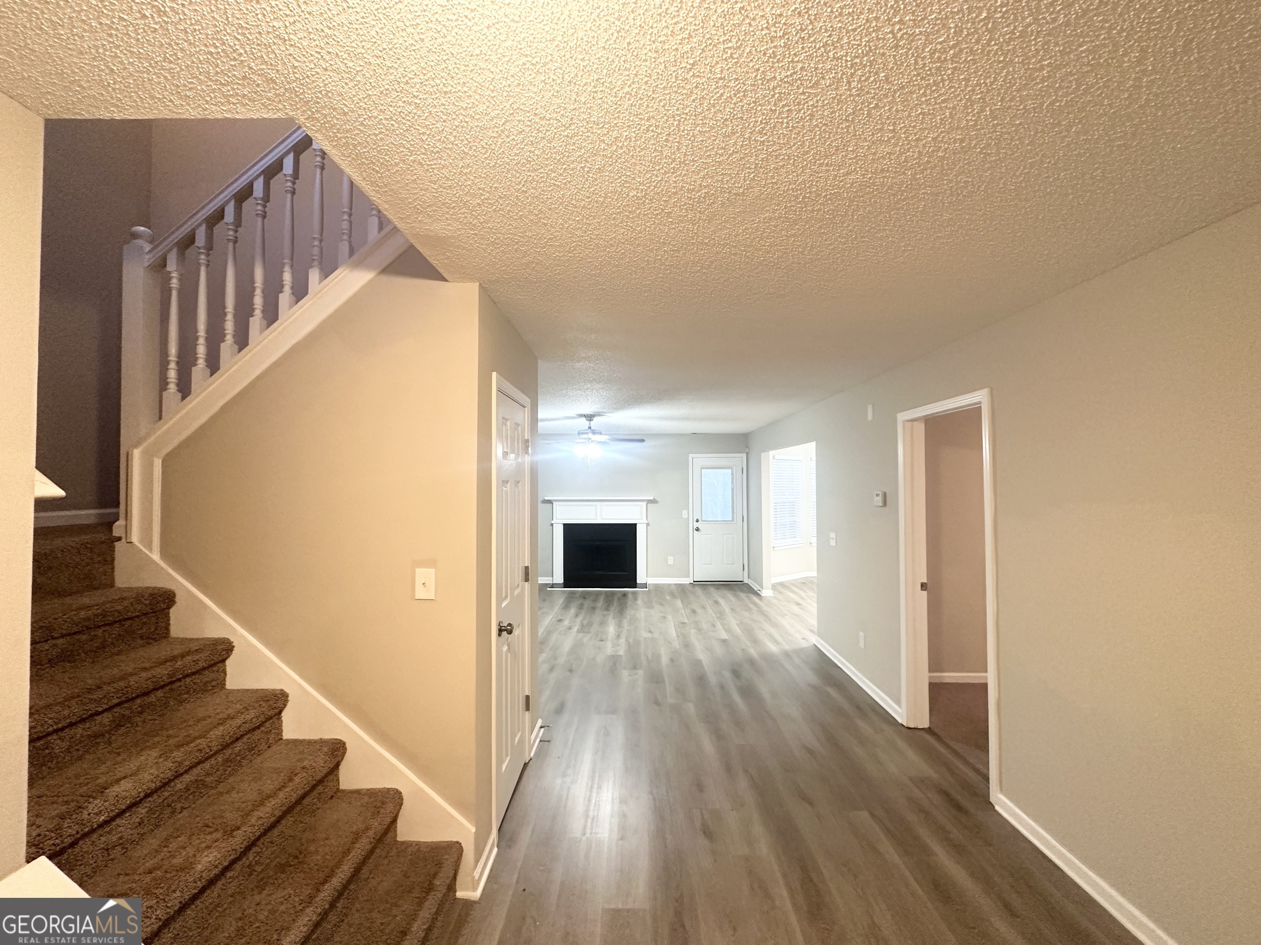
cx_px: 630
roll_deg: +0.1
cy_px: 472
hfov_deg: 102.1
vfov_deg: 85.7
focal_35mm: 14
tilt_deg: +1.2
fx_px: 510
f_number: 2.2
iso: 400
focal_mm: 2.22
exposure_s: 1/60
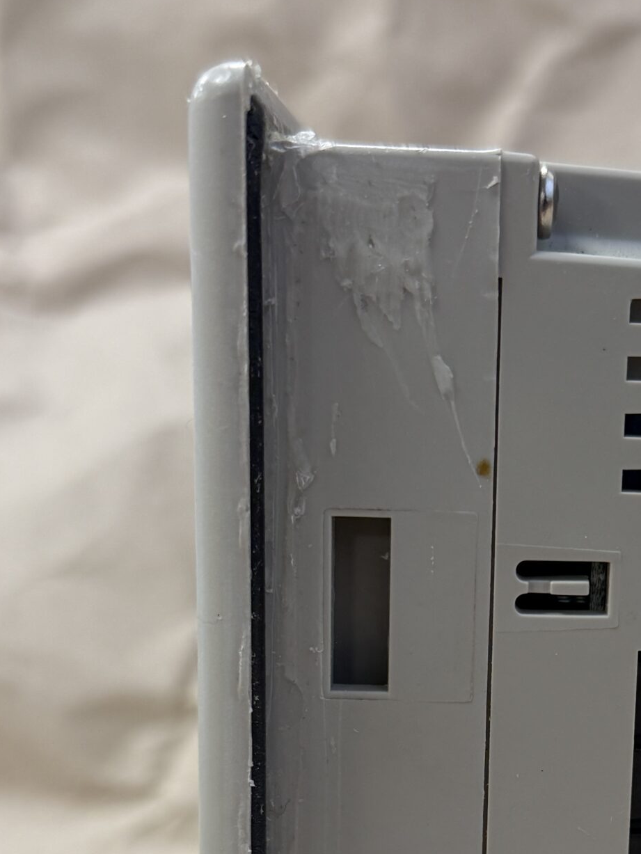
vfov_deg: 25.9
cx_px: 532
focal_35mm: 73
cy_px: 750
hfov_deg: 19.9
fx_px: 1801
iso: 160
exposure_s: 1/100
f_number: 1.78
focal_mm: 6.76
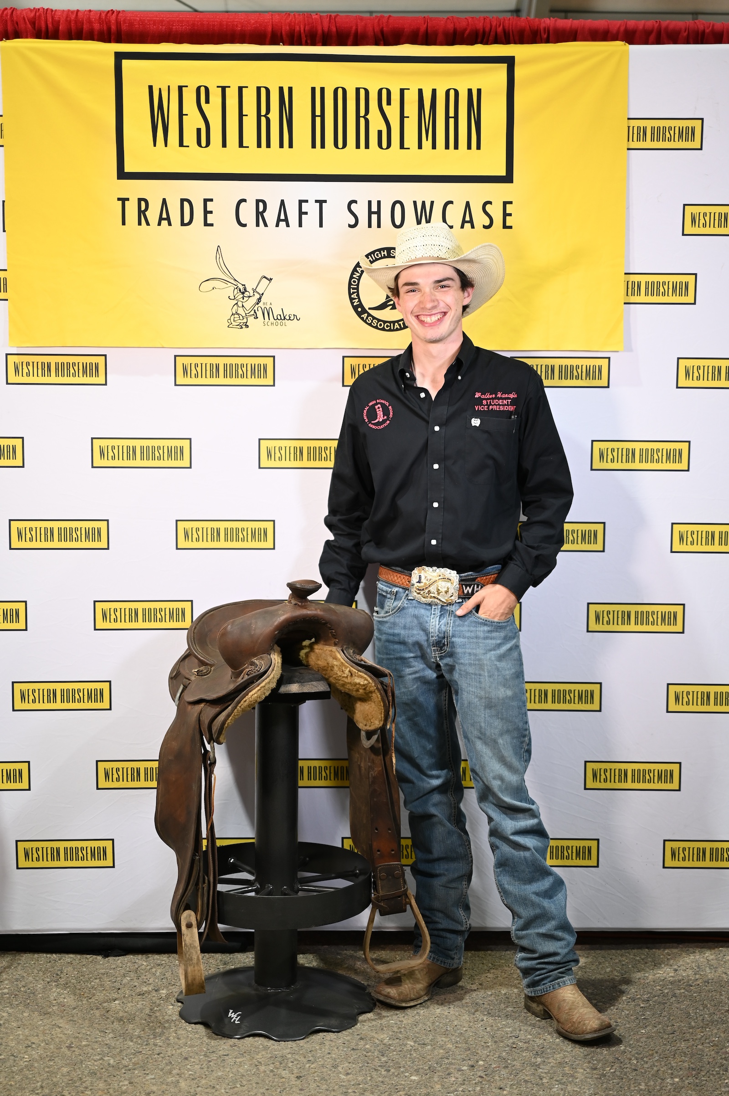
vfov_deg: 39.6
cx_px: 364
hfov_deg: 27.0
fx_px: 1521
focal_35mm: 50
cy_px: 548
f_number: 3.2
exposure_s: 1/60
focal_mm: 50
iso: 500
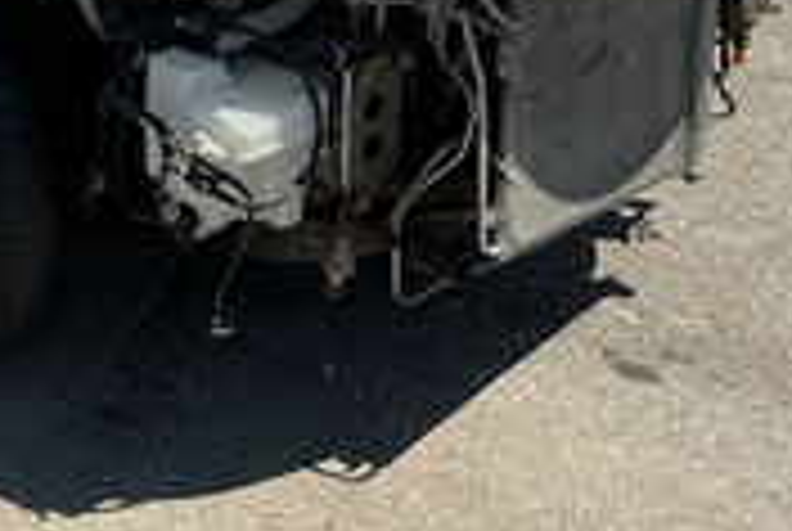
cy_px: -76
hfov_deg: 28.5
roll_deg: +1.7
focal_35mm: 66
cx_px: -4
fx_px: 1454
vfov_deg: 19.7
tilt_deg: -15.1
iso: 25
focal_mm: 3
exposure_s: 1/1786
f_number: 1.8
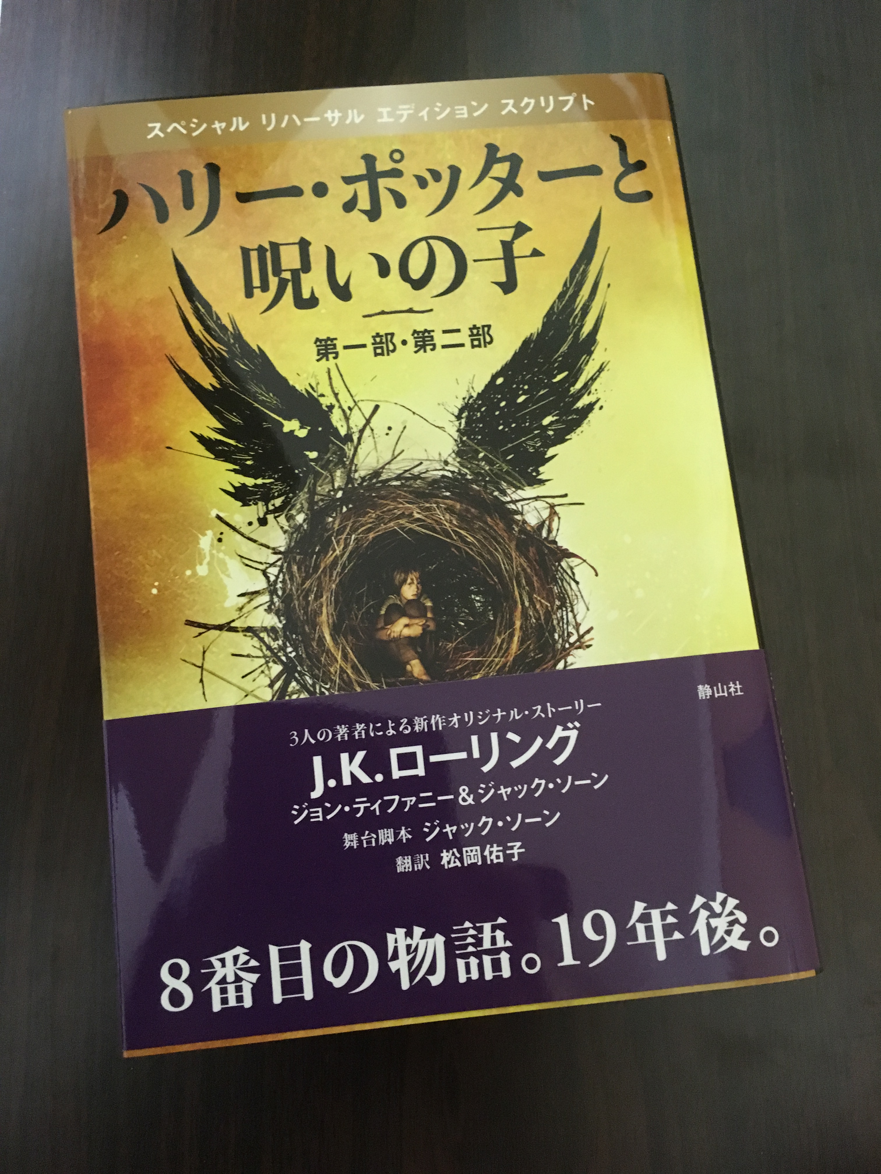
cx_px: 440
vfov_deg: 61.7
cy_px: 587
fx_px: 984
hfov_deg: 48.2
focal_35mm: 29
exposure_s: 1/15
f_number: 2.2
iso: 250
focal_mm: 4.15
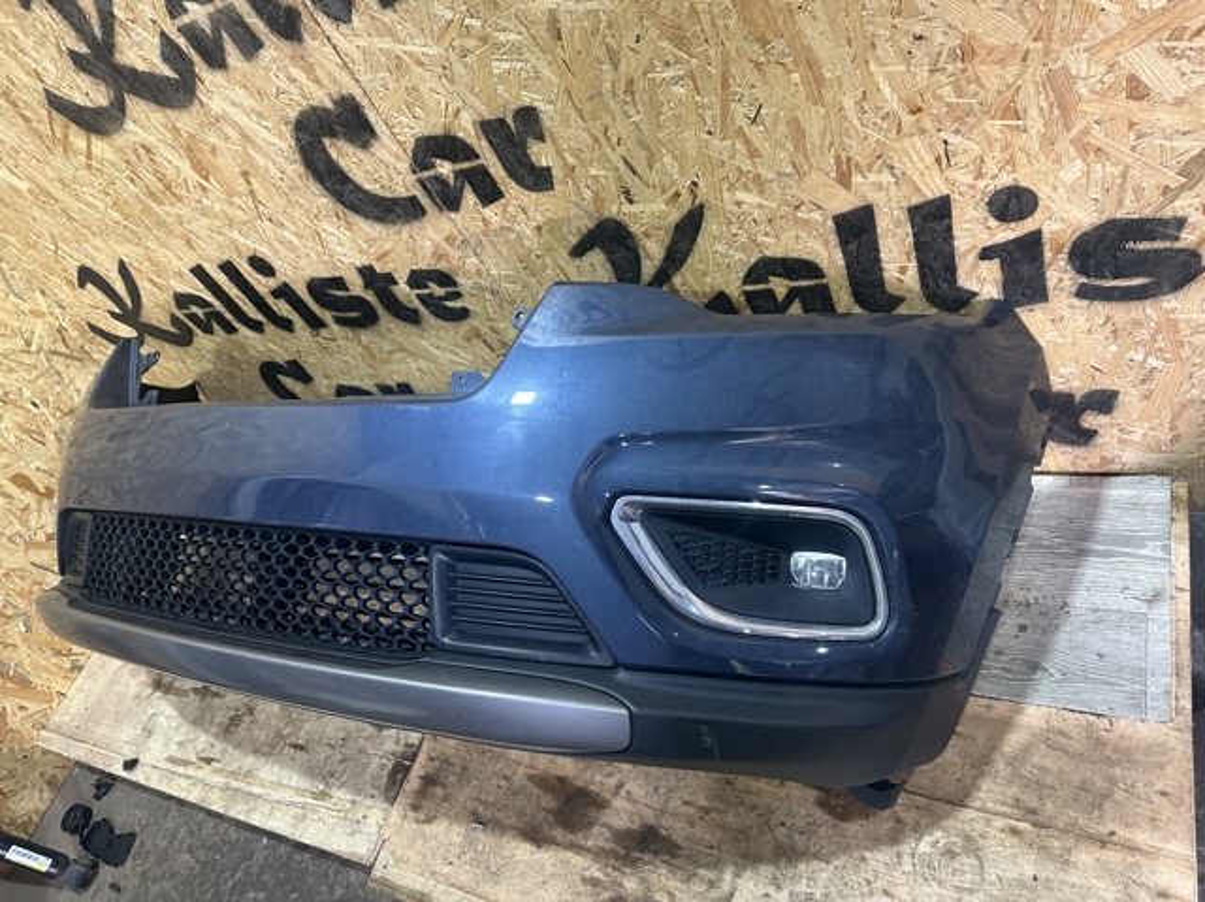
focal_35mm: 24
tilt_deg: -42.9
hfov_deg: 71.6
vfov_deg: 56.8
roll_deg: +35.3
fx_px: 835
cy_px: 451
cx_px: 602
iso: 200
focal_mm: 6.86
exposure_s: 1/100
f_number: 1.78
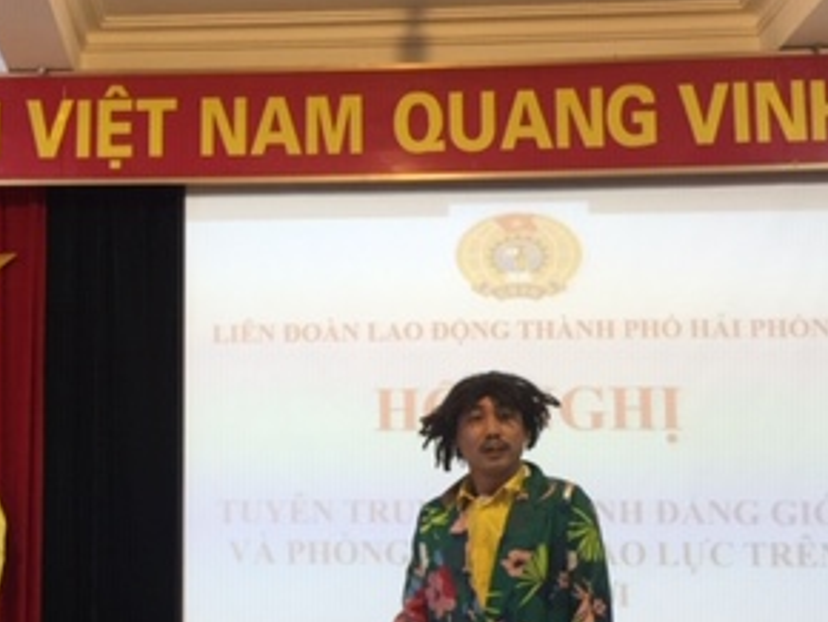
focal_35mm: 64
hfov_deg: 29.7
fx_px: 1532
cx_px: 188
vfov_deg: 22.8
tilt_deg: +9.1
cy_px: 451
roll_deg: -2.8
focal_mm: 4.15
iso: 32
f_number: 2.2
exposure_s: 1/33
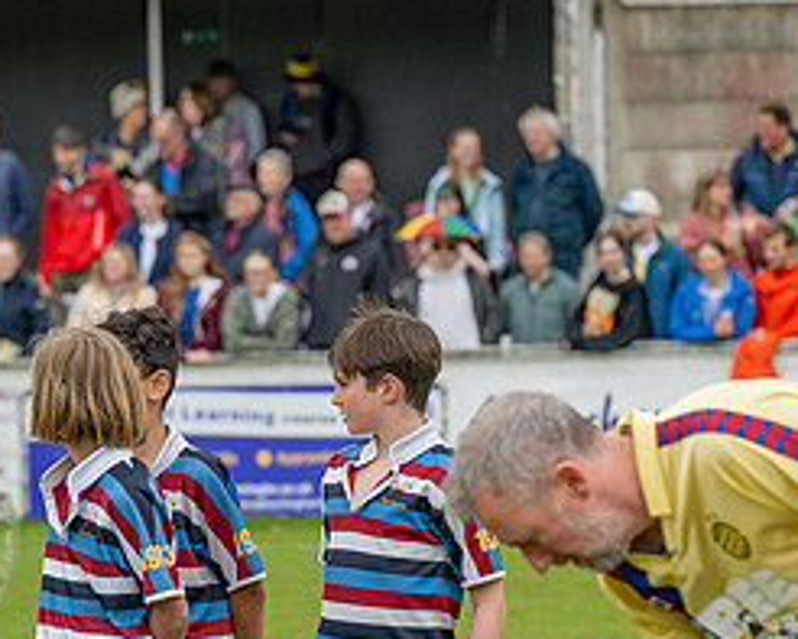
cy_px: 717
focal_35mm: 332
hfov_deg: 5.8
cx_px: 123
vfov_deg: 4.7
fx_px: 7844
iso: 125
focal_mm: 86
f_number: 2.8
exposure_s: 1/1250
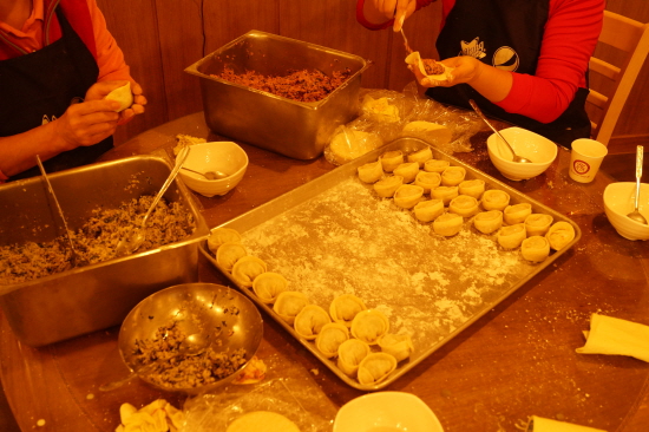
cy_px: 216
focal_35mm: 36
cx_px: 324
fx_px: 649
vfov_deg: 36.8
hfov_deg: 53.2
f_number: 4
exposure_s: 1/60
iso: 800
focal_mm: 24
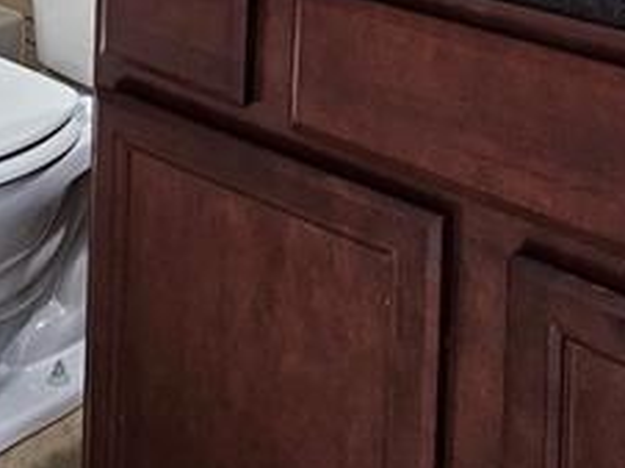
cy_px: -295
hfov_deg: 32.6
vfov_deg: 20.1
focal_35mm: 59
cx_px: 238
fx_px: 1064
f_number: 2.2
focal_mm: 2.2
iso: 200
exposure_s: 1/60
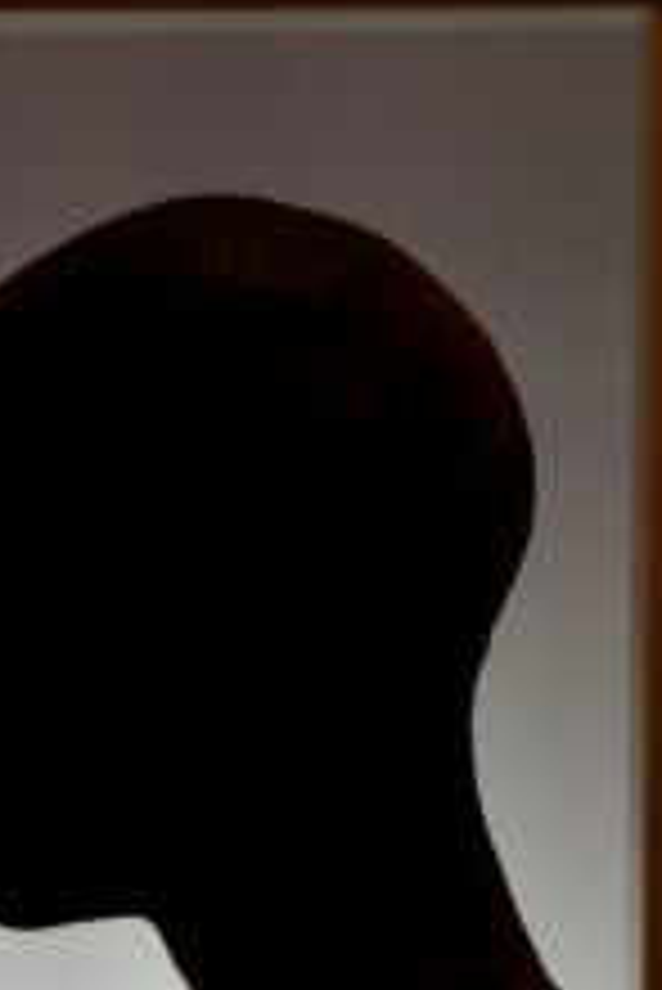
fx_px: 3718
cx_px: 151
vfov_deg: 15.1
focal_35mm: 135
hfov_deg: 10.2
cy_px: 734
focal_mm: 34
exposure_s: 1/100
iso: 400
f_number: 6.3
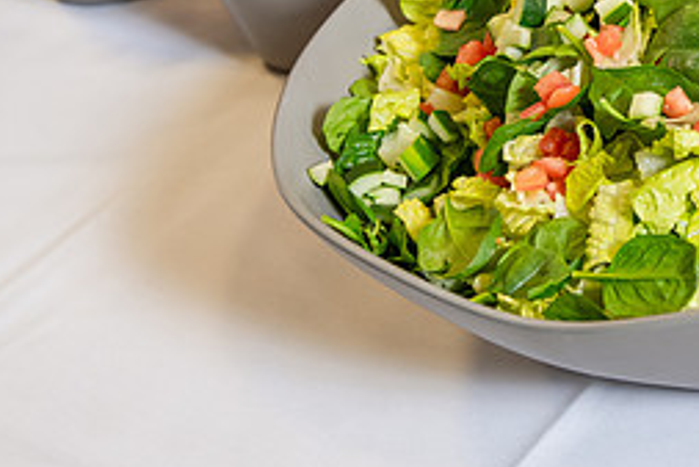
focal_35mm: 101
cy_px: 106
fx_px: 1962
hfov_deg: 19.5
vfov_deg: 13.5
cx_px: 743
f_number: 4
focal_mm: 44
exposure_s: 1/80
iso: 640
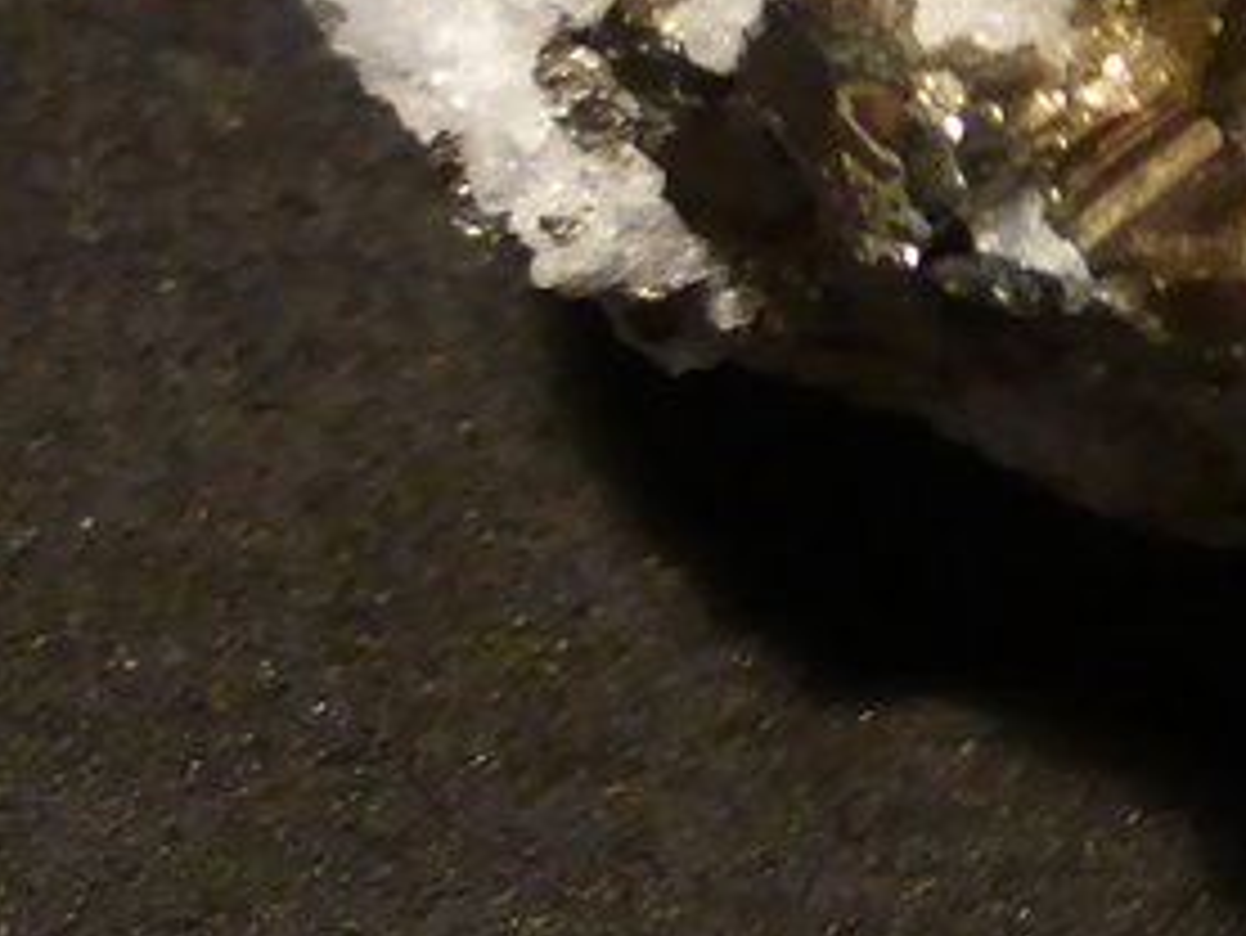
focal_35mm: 266
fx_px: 9579
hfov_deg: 6.9
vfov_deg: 5.5
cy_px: -886
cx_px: 3378
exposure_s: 1/50
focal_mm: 7.9
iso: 400
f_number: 4.1
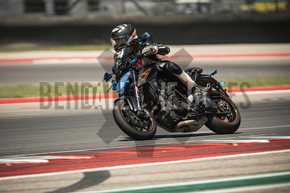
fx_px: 3384
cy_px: 96
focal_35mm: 420
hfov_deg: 4.9
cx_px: 145
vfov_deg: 3.3
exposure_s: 1/320
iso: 500
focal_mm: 280
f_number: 2.8
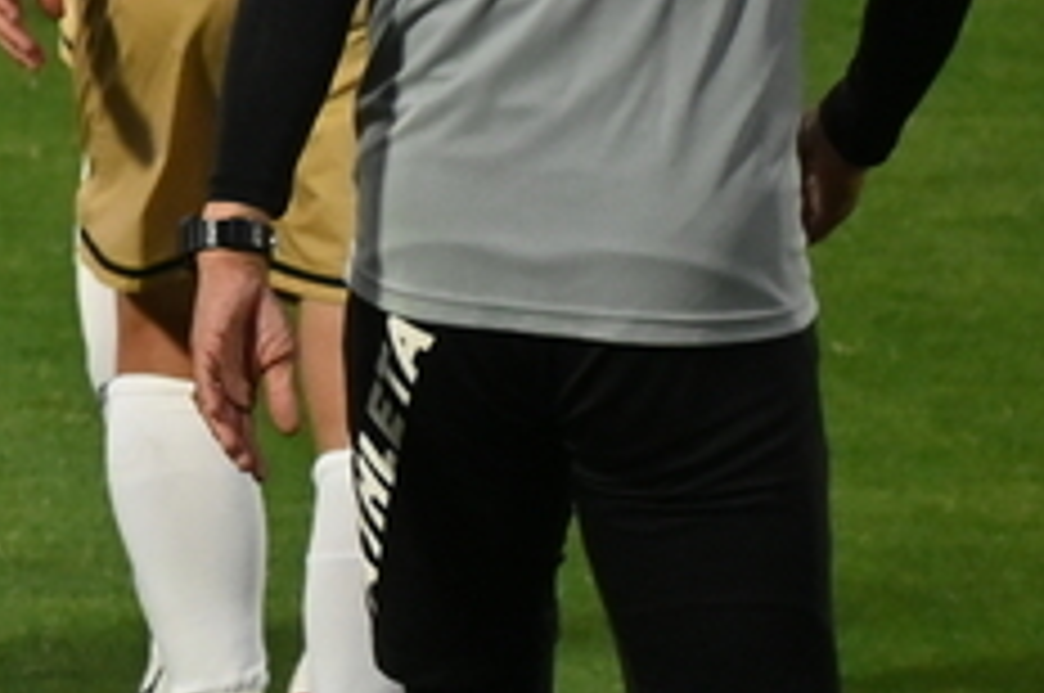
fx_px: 56239
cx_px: -1530
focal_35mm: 1942
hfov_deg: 1.1
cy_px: -288
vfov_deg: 0.7
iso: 1600
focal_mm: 250
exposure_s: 1/250
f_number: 6.3
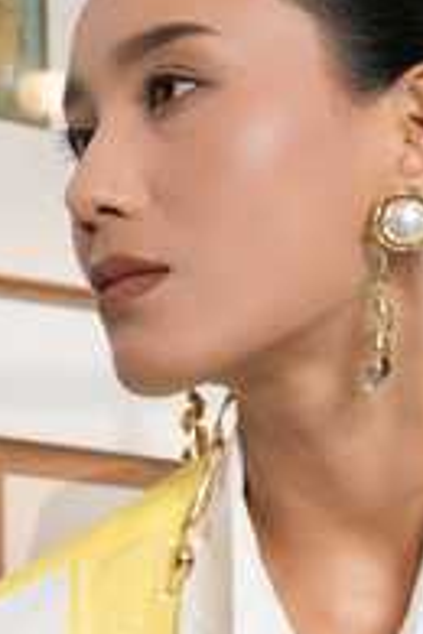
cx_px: 400
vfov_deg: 18.9
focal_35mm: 105
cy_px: 632
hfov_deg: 12.9
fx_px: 1850
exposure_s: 1/160
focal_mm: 39
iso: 250
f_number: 8
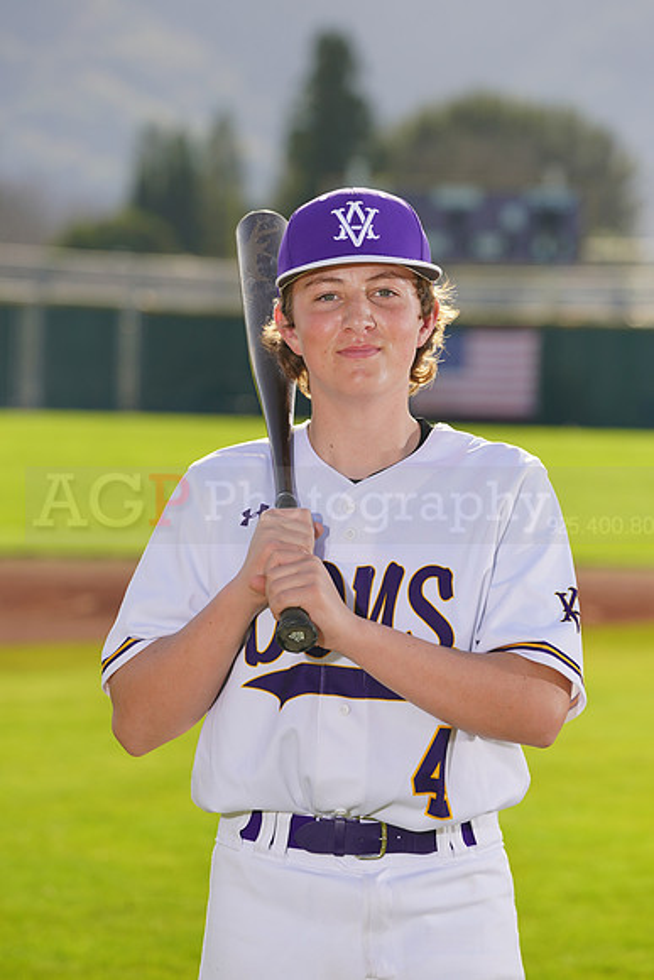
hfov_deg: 6.0
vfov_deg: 9.0
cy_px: 490
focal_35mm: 229
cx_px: 327
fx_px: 6236
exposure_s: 1/250
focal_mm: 229
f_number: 8
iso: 100
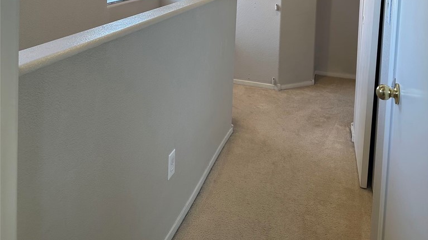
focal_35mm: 35
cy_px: -25
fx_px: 397
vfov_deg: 30.2
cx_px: 214
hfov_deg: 56.6
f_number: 1.78
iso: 125
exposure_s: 1/120
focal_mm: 6.86
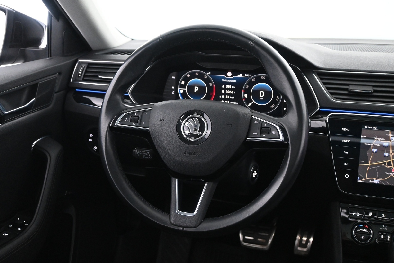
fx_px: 435
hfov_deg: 48.7
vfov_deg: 33.6
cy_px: 132
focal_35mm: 40
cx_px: 197
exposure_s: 1/40
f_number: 4.5
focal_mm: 26.5
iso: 3600
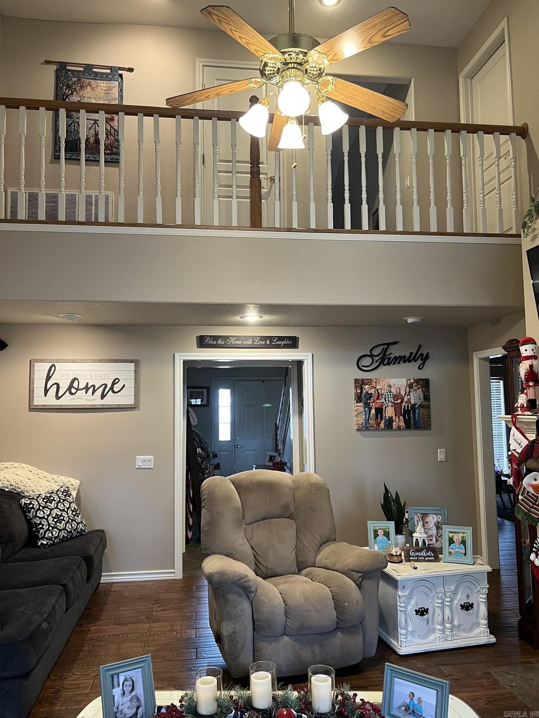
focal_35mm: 26
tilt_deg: +6.6
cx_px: 270
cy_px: 359
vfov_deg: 67.3
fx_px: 540
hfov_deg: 53.1
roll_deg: +1.3
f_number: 1.5
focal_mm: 5.7
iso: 200
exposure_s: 1/60
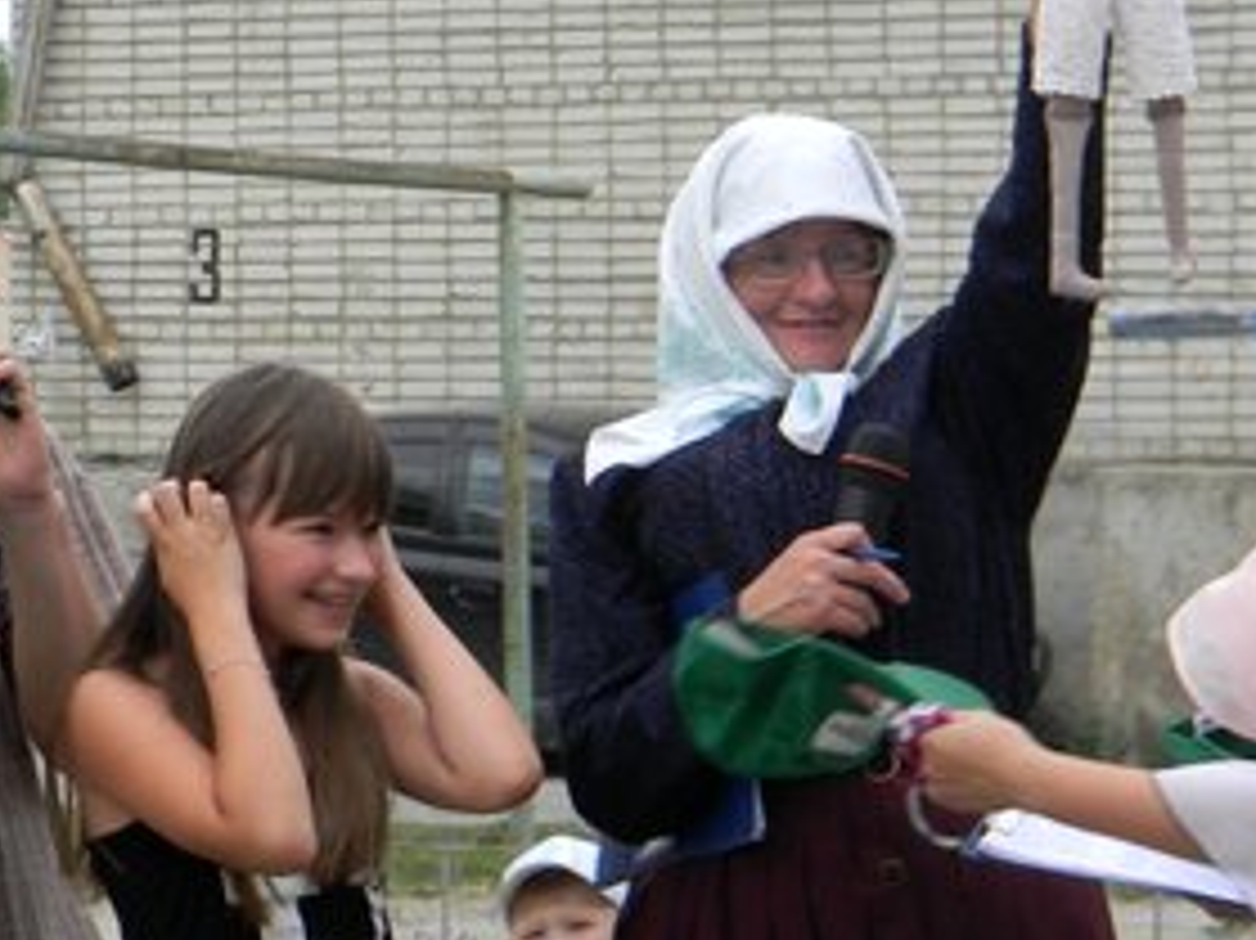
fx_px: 8741
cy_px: 526
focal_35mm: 241
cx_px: 117
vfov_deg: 6.2
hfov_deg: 8.2
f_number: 4.7
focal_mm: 19
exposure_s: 1/80.2
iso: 80
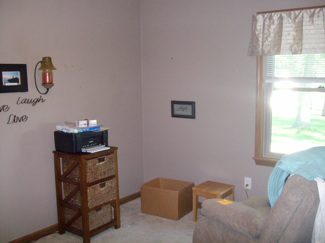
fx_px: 329
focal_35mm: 35
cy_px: 122
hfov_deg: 52.6
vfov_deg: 40.7
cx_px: 162
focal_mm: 5.8
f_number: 2.8
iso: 320
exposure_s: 1/40
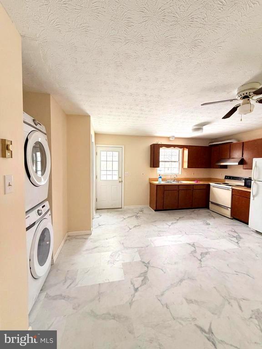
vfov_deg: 102.1
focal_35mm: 14
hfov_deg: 85.7
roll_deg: -0.2
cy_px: 174
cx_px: 131
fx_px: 141
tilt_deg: -2.9
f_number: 2.2
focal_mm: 2.22
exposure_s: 1/109
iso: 320
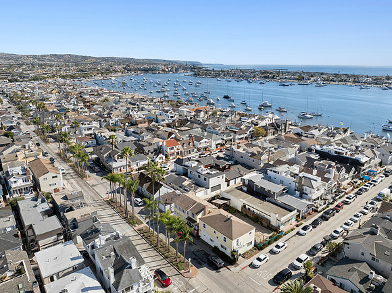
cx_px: 196
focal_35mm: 24
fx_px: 272
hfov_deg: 71.6
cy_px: 146
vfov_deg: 56.7
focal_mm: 12.29
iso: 100
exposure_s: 1/3200
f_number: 2.8
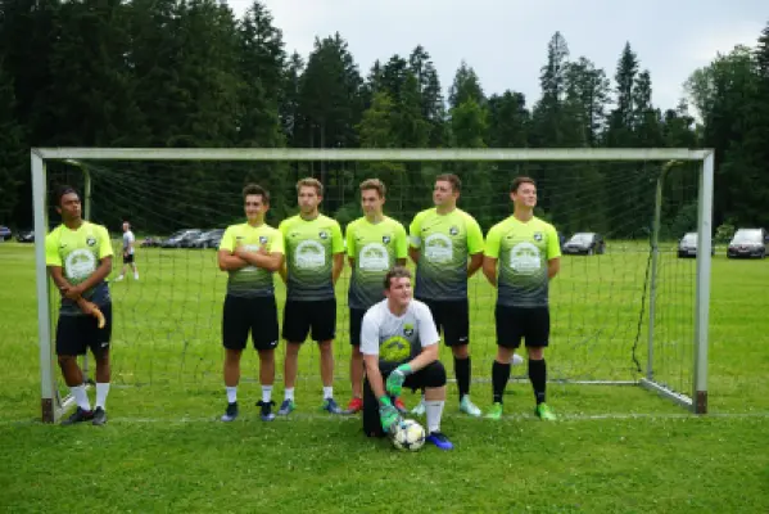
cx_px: 384
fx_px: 791
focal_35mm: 37
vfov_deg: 36.0
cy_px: 257
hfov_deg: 51.9
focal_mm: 37
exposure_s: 1/80
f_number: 8
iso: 100
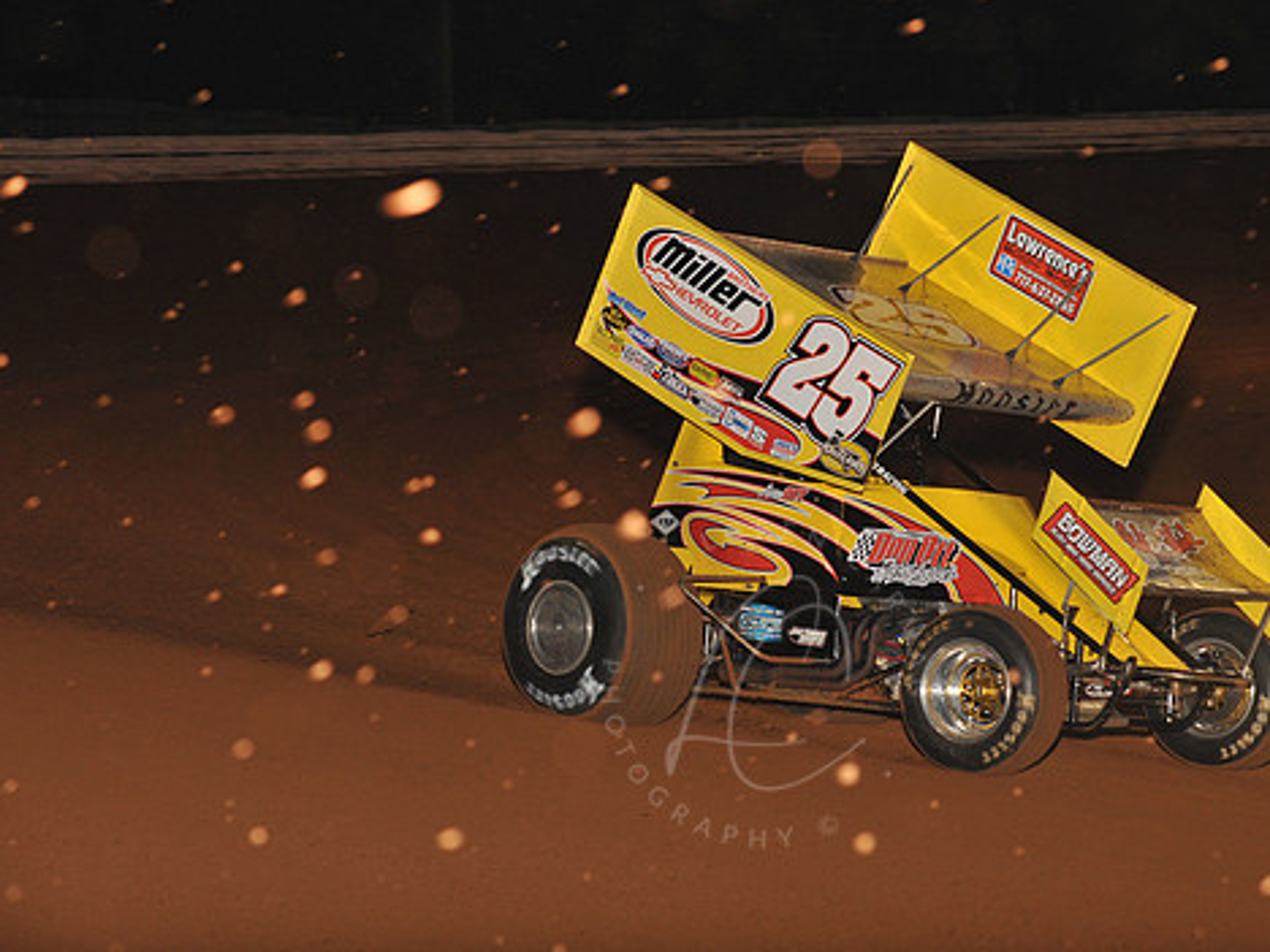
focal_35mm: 143
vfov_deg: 10.4
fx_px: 5246
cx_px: 763
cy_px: 434
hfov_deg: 13.8
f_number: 7.1
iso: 1250
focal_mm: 120
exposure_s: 1/320
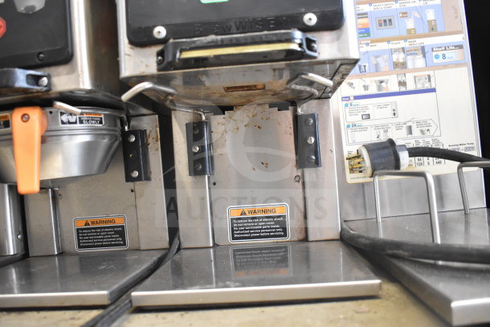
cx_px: 245
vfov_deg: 41.7
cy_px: 164
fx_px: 429
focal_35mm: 32
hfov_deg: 59.5
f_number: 3.8
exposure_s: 1/30
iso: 2500
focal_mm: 21
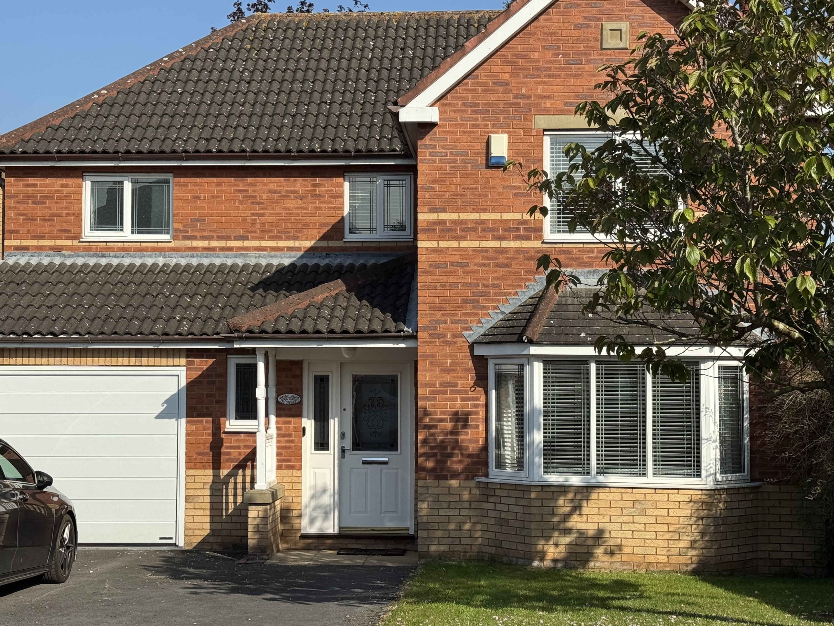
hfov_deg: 33.2
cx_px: 403
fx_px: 1397
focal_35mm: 58
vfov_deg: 25.2
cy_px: 296
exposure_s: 1/4608
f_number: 1.78
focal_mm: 6.76
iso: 64
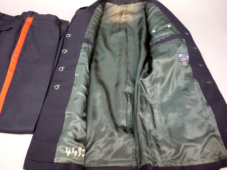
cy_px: 85
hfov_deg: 65.3
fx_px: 177
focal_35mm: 27
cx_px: 114
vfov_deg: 51.4
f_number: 2.8
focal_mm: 4.8
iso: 400
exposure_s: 1/25
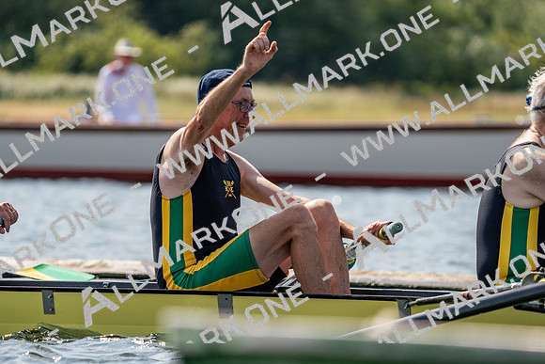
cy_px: 182
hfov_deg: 5.5
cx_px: 272
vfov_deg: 3.7
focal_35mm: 376
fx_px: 5693
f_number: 6.3
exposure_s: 1/1600
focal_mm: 376
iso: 250
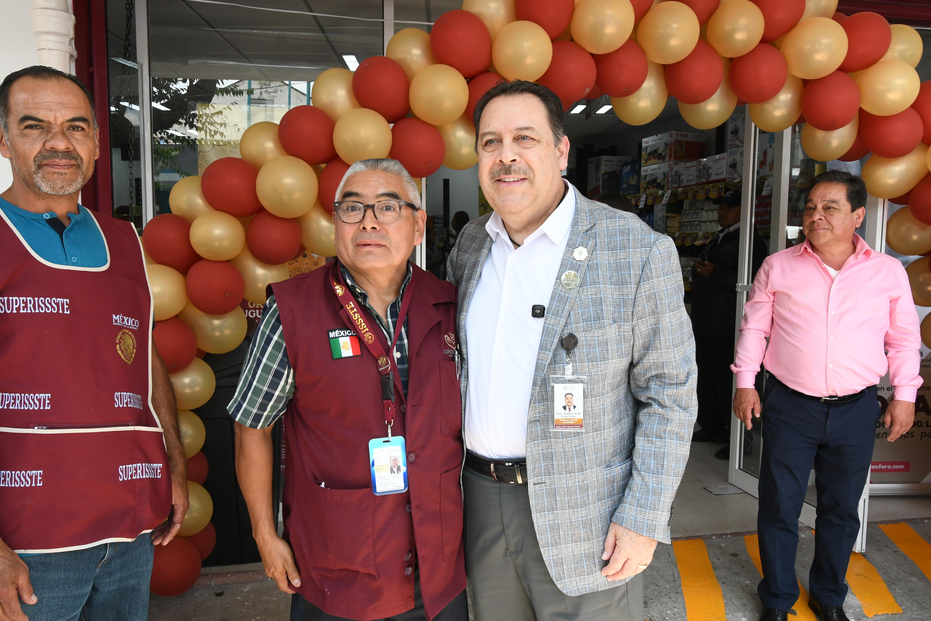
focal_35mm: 31
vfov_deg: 42.3
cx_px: 471
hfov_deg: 60.3
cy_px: 311
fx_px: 802
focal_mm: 20
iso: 640
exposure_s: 1/100
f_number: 9
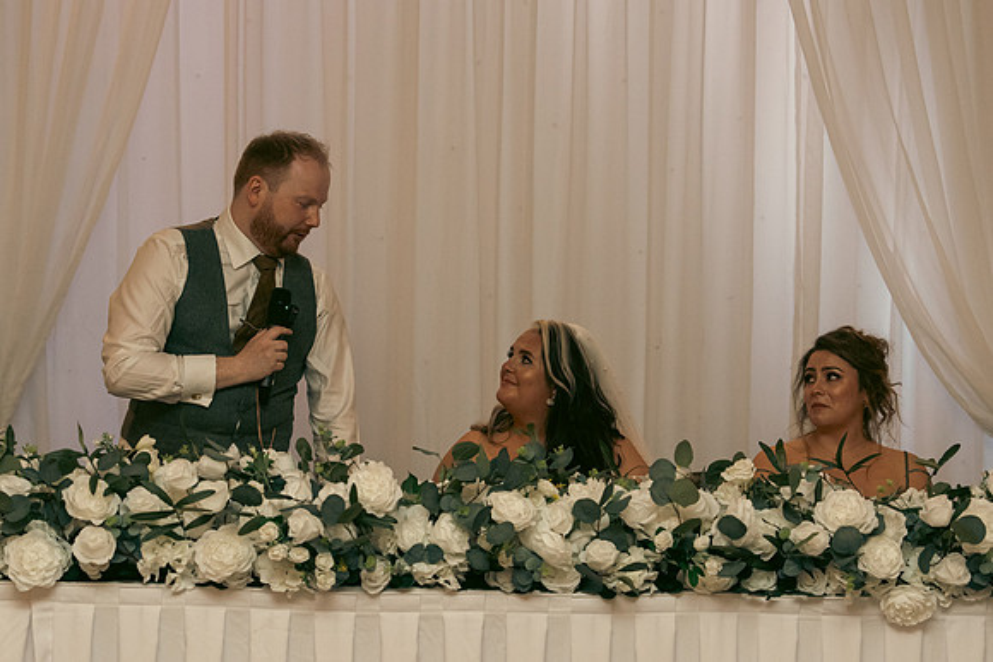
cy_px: 331
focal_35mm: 78
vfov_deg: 17.5
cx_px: 496
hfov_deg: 26.0
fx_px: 2152
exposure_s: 1/160
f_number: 3.5
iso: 2500
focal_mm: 52
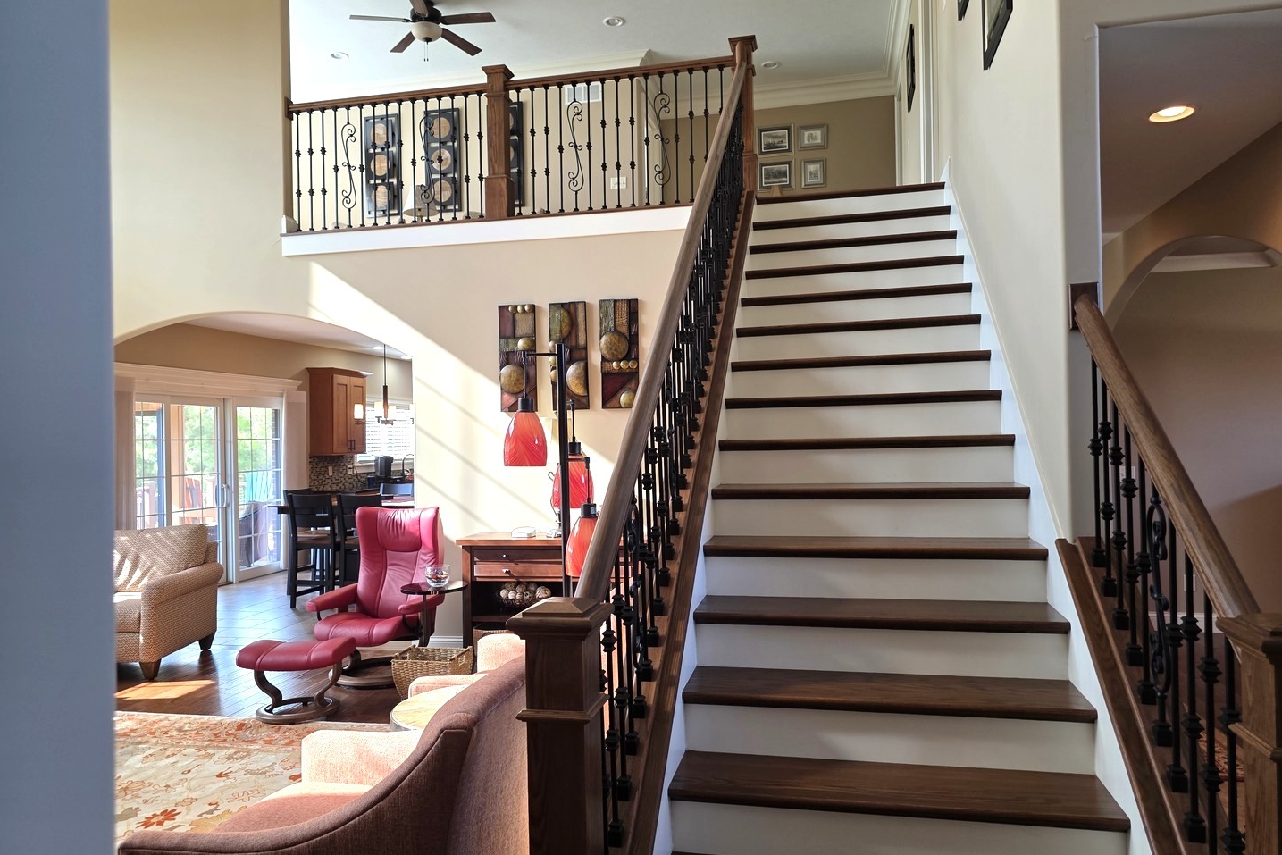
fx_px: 855
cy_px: 409
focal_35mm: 24
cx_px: 640
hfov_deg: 73.7
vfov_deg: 53.1
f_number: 1.7
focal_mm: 6.3
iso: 100
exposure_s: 1/120
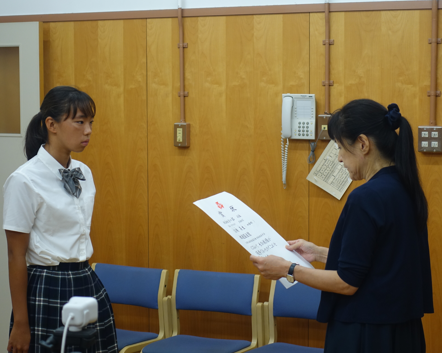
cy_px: 176
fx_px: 1034
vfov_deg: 19.4
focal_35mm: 79
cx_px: 224
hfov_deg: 24.1
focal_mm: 25.7
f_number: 2.8
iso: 320
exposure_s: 1/80
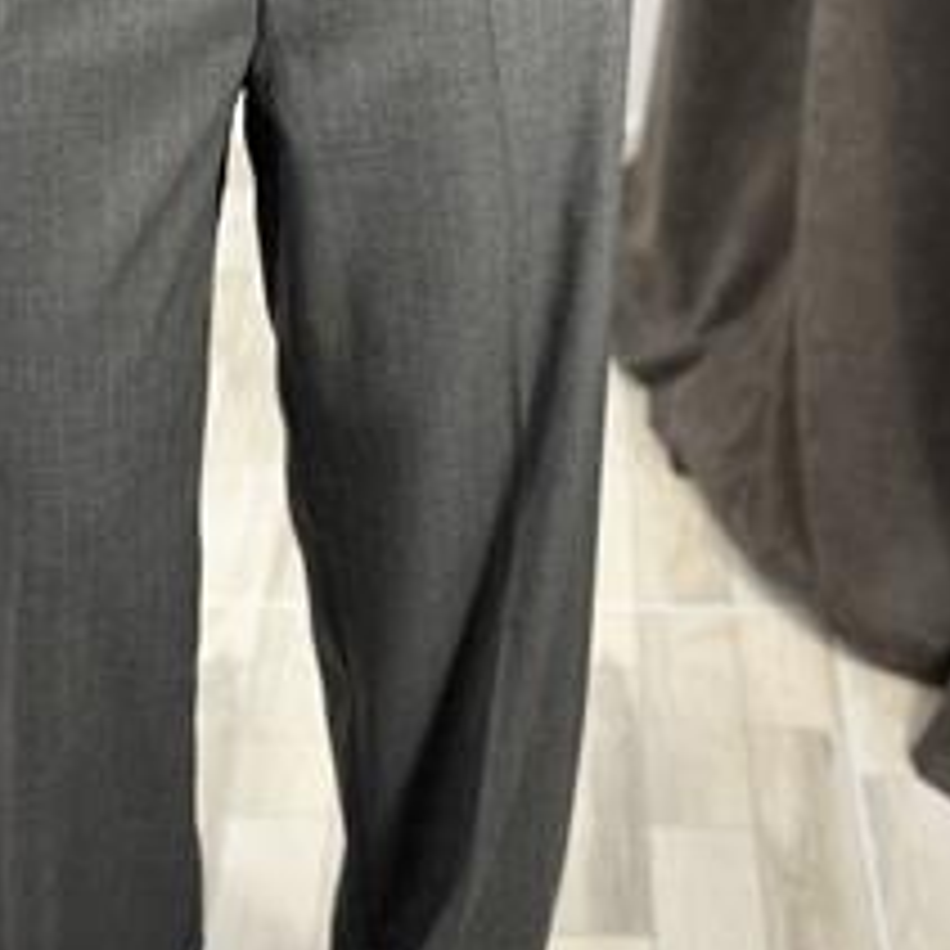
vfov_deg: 20.8
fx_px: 2577
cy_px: 277
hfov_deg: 20.8
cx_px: 293
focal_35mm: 83
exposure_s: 1/50
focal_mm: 6.86
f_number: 1.78
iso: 125
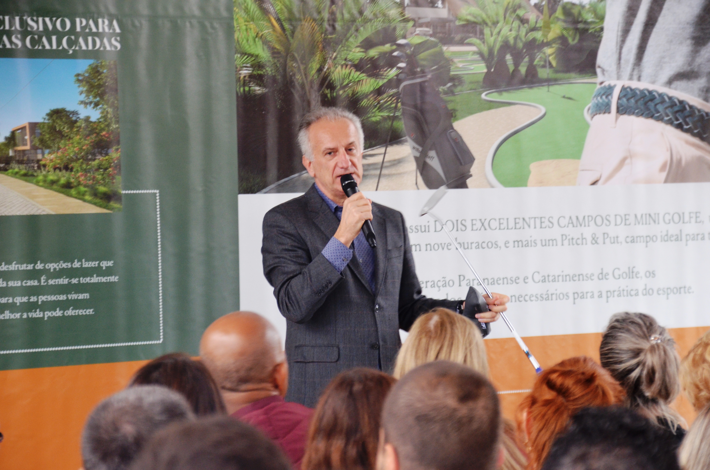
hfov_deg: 14.0
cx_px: 355
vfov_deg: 9.3
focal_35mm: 147
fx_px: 2893
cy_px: 235
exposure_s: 1/30
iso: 1400
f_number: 5.6
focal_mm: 98
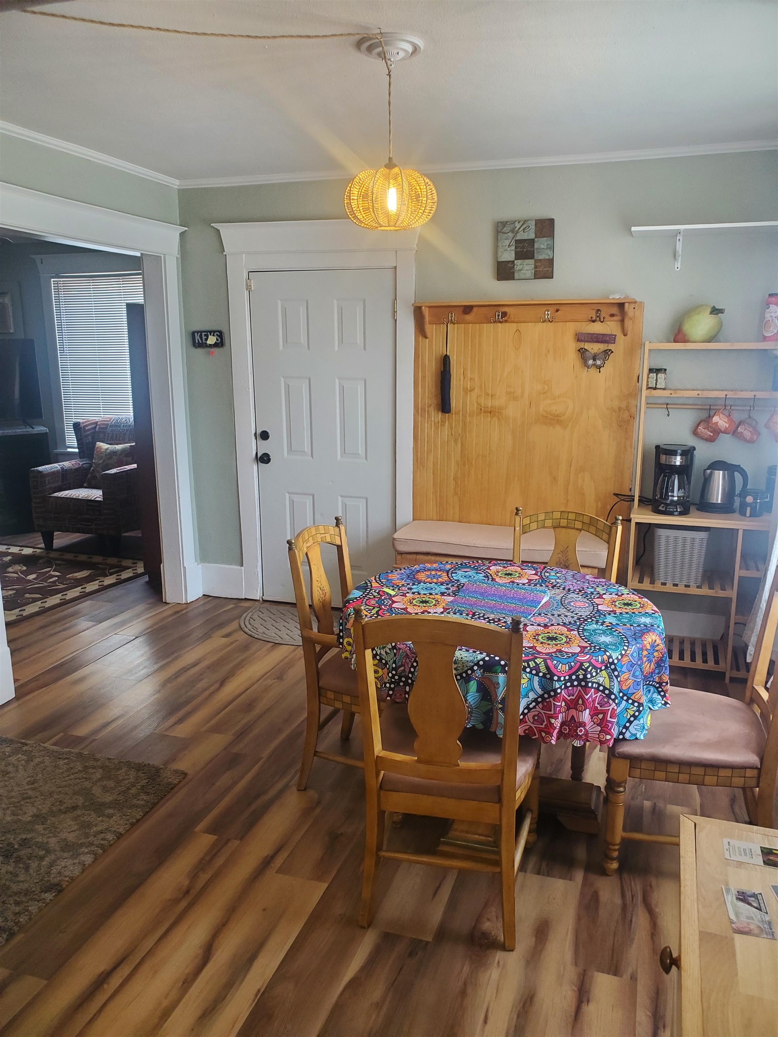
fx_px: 779
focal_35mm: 26
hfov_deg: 53.1
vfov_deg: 67.3
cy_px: 518
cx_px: 389
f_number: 2.4
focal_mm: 4.3
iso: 200
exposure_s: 1/60
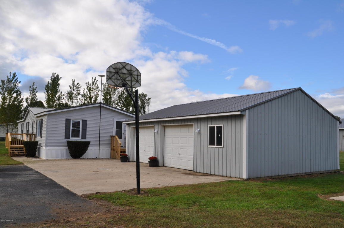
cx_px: 172
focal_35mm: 30
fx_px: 286
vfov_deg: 43.5
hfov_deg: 62.0
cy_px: 114
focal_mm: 20
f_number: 9
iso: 200
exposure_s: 1/320
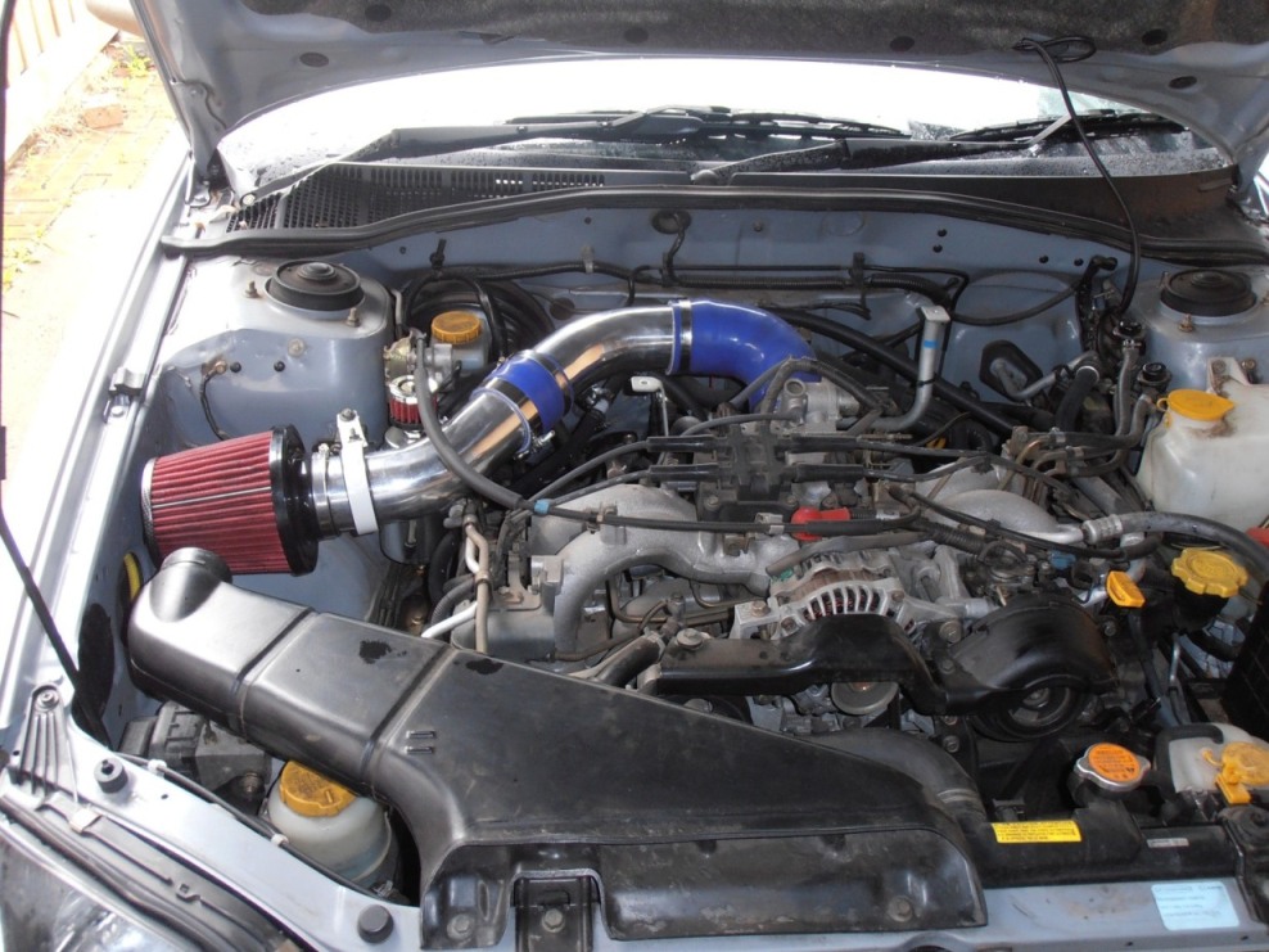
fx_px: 1356
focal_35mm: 37
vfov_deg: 38.7
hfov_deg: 50.1
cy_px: 476
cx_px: 634
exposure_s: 1/40
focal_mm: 6.61
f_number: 3.9
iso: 125
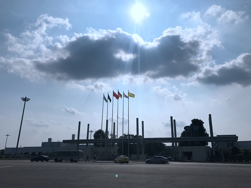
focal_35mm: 28
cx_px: 126
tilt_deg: +16.9
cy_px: 94
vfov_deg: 49.7
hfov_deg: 63.4
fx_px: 203
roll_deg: -0.2
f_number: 1.8
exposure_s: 1/24390
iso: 25
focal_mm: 3.99
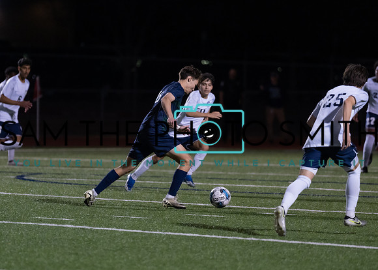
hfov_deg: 6.5
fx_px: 3341
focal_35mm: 311
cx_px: 148
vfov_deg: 4.6
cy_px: 125
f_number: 2.8
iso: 2500
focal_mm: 200
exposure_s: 1/1000
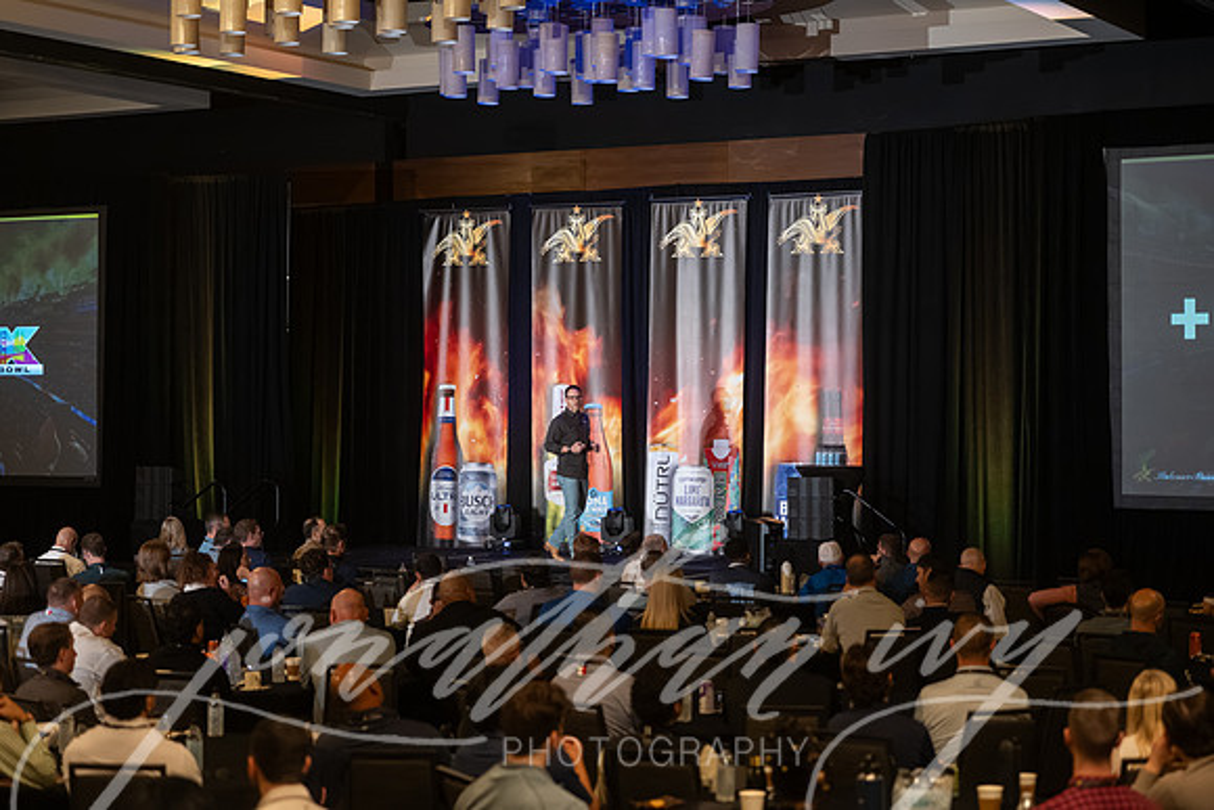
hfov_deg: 28.1
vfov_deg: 19.0
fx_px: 2424
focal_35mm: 72
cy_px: 405
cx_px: 607
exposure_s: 1/200
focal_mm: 70
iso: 2500
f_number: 2.8
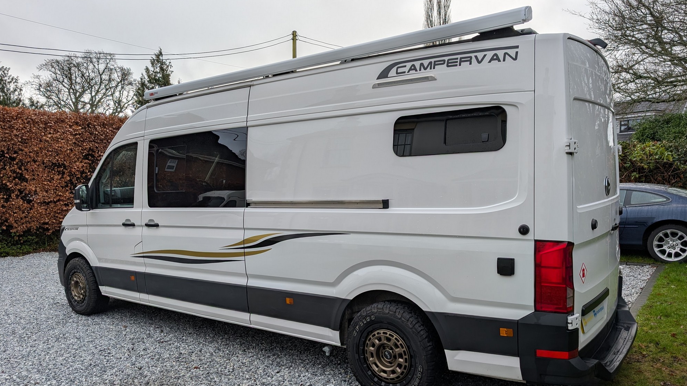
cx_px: 347
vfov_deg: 42.7
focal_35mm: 27
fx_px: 492
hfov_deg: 69.9
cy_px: 228
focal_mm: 6.9
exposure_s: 1/718
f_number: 1.68
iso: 17
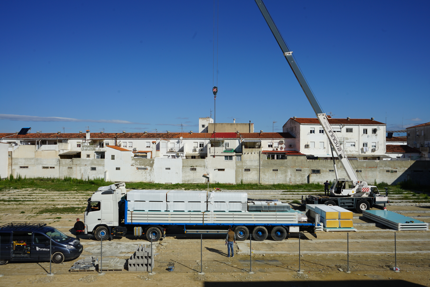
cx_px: 215
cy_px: 144
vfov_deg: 46.4
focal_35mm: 28
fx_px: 334
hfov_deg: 65.5
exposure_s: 1/200
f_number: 14
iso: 100
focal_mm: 28
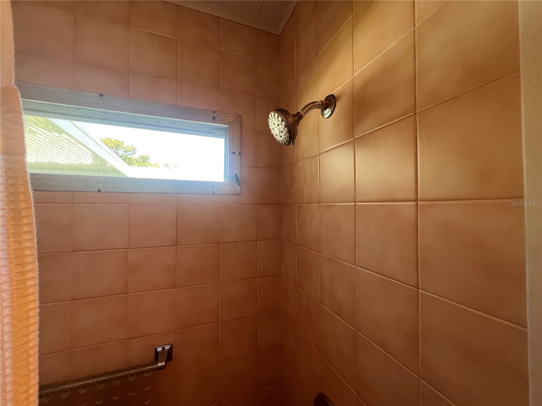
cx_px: 271
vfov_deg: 89.9
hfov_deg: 106.2
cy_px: 203
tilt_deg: +1.7
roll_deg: +0.5
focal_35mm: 13
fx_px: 204
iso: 160
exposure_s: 1/120
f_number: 1.8
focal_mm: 1.57
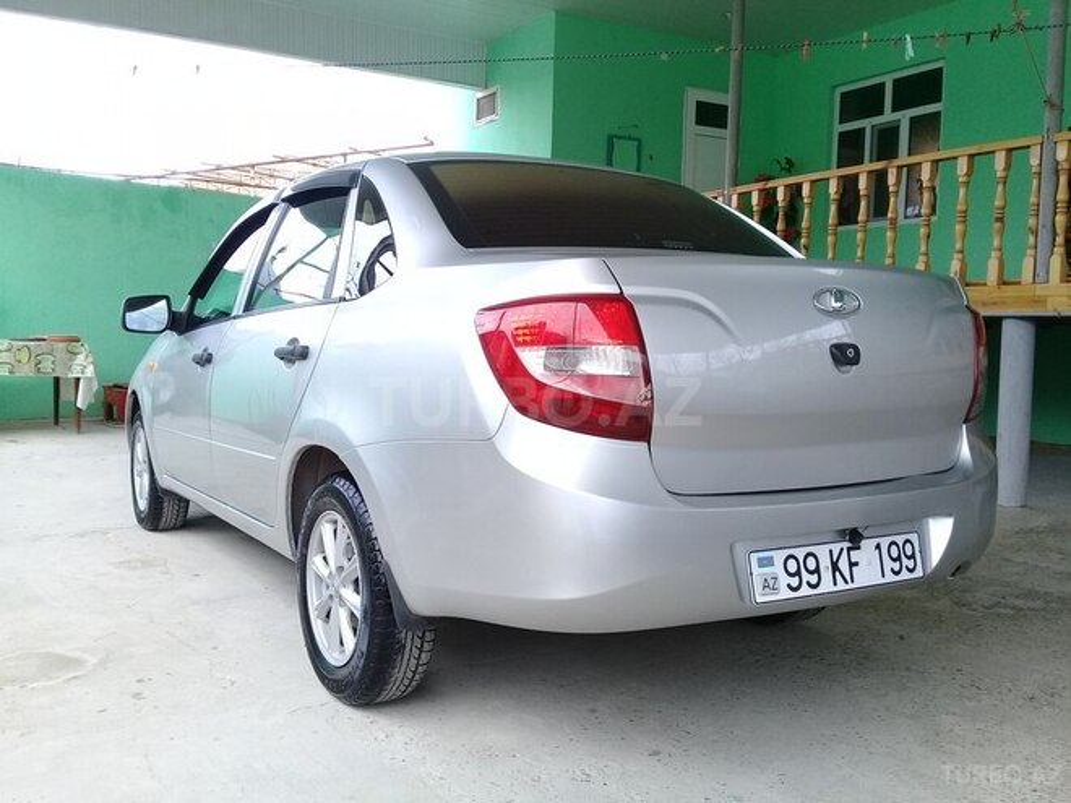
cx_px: 536
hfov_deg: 58.4
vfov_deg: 45.4
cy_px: 402
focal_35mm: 31
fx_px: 959
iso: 50
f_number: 2.2
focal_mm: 3.3
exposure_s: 1/114
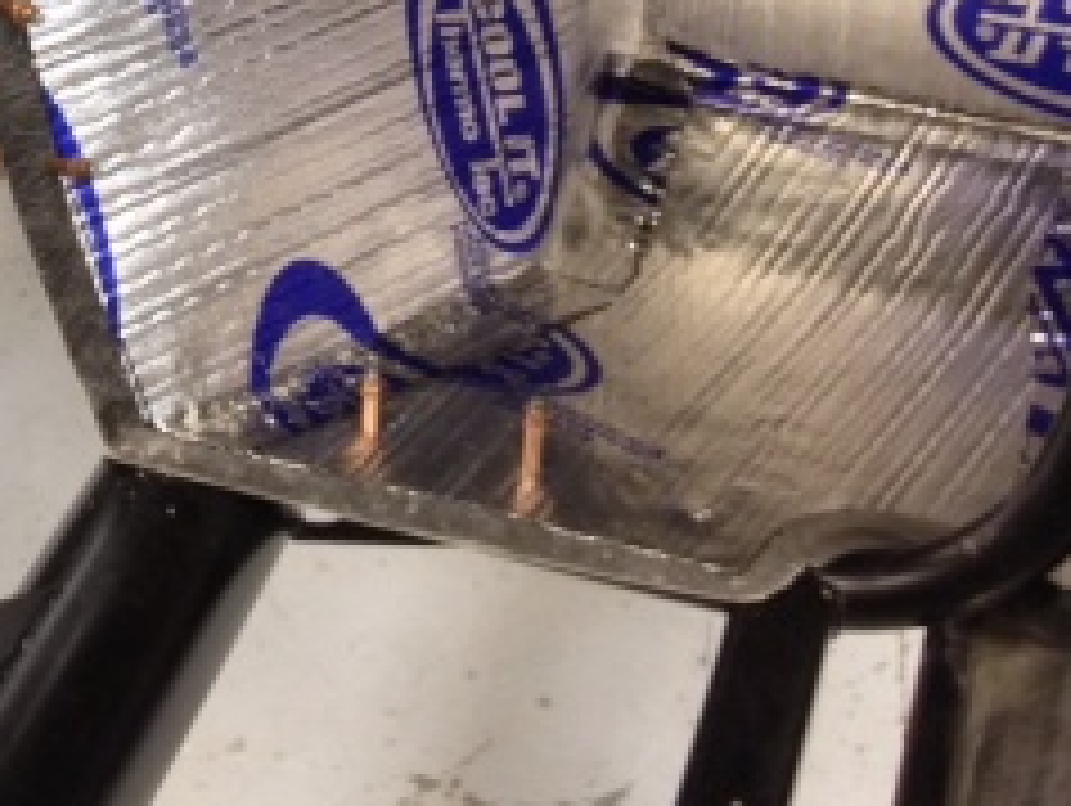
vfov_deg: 15.1
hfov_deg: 20.2
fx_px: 2911
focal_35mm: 94
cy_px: -203
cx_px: 0
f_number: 2.4
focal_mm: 4.28
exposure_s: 1/20
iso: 125
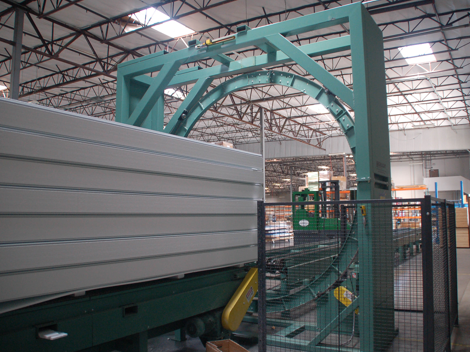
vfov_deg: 46.8
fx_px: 407
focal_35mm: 30
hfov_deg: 59.9
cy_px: 175
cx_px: 255
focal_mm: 18
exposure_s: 1/40
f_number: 3.5
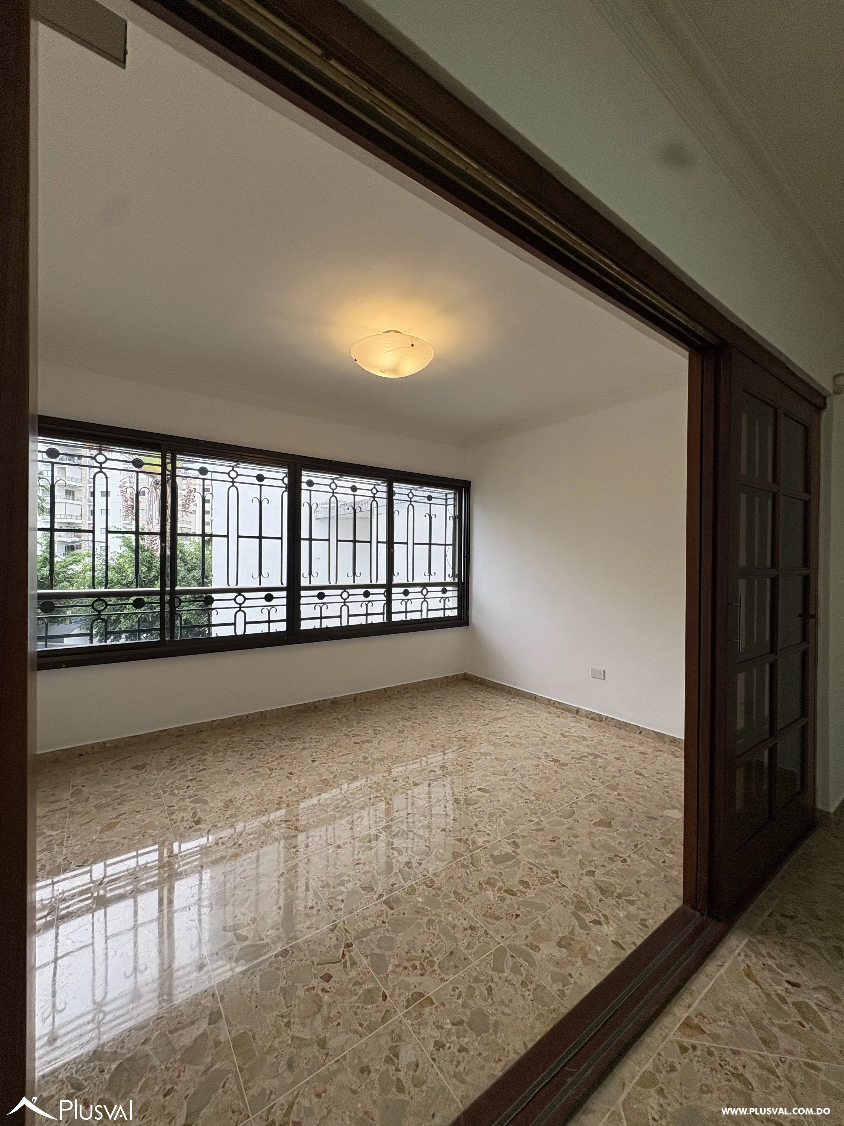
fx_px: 455
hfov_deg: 85.7
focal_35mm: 14
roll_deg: -0.5
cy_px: 563
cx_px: 422
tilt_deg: +0.4
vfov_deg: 102.1
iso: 125
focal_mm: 2.22
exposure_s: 1/120
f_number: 2.2
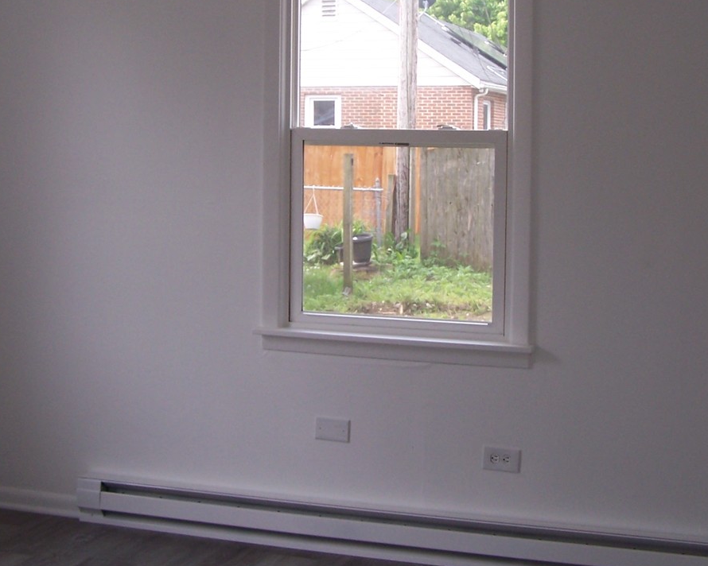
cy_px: 165
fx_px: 1257
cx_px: 345
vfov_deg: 25.2
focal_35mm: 60
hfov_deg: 31.4
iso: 80
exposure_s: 1/160
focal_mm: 6.3
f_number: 2.8
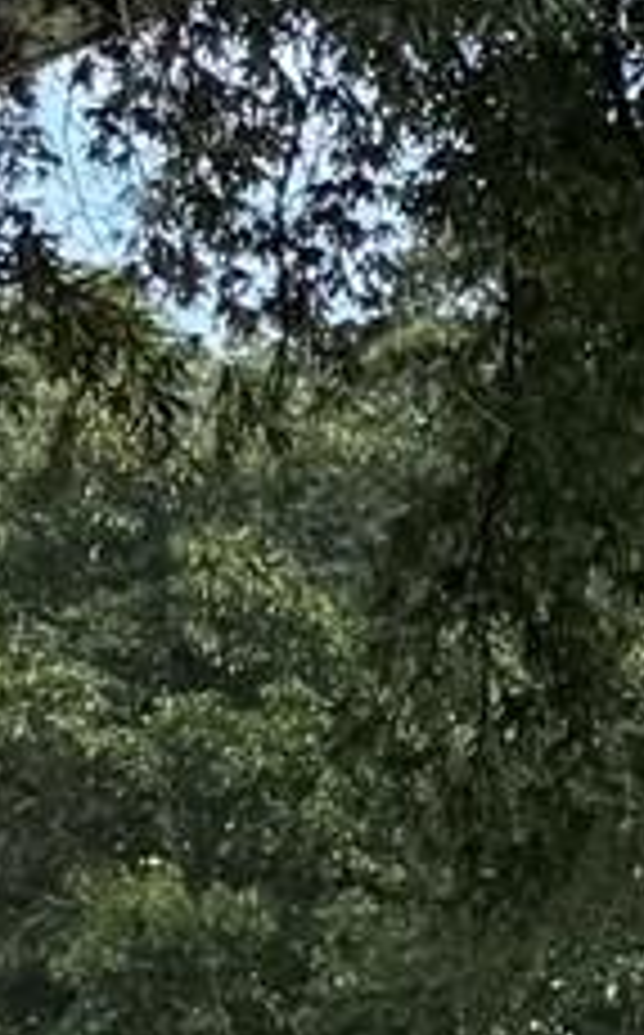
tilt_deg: +12.0
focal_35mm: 227
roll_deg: +0.0
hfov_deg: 4.1
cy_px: 1044
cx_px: 4440
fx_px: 6399
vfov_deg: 9.2
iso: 80
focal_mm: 6.76
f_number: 1.78
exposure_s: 1/2506
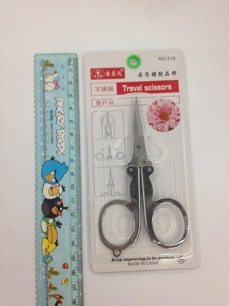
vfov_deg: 52.6
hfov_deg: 40.7
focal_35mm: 35
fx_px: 309
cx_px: 114
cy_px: 153
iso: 80
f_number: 2.4
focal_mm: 4.28
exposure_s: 1/33
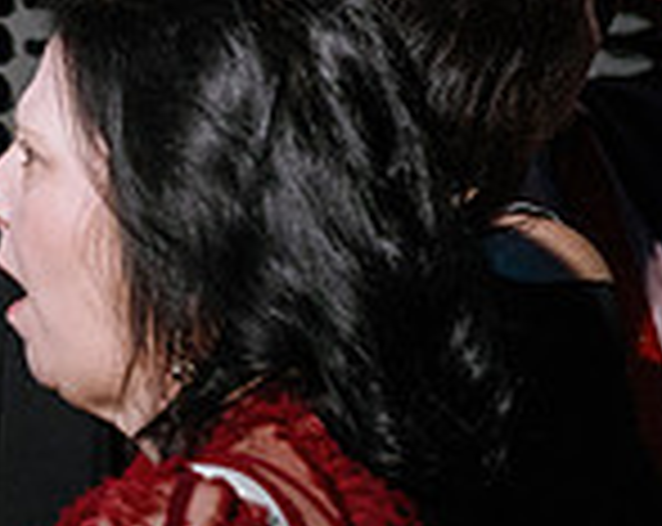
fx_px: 2542
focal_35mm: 130
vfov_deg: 11.8
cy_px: 420
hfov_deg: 13.9
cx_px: -338
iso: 800
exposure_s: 1/100
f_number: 4
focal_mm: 35
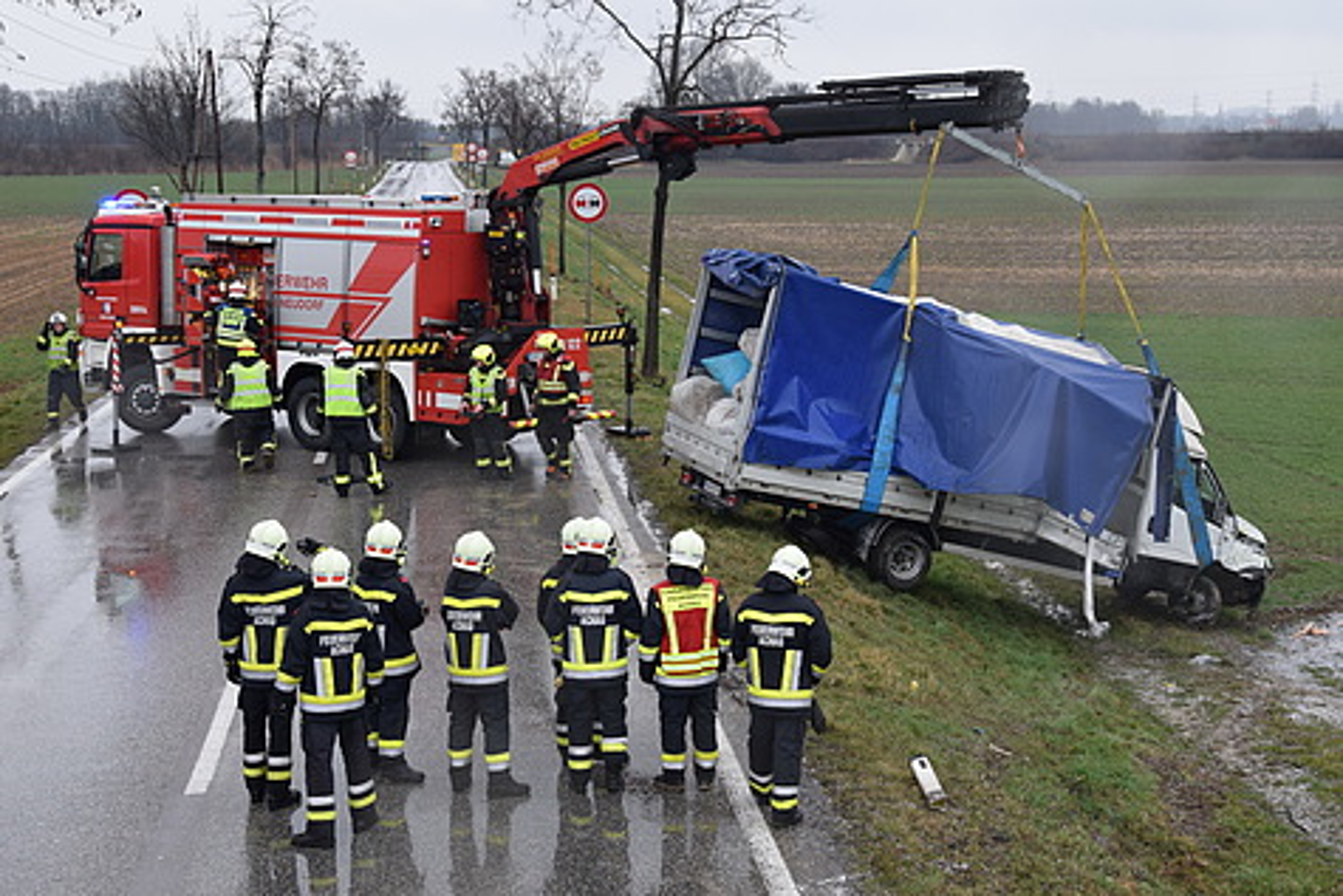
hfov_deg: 41.1
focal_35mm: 48
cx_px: 672
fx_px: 1791
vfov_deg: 28.1
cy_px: 448
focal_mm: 32
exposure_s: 1/160
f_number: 6.3
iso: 400
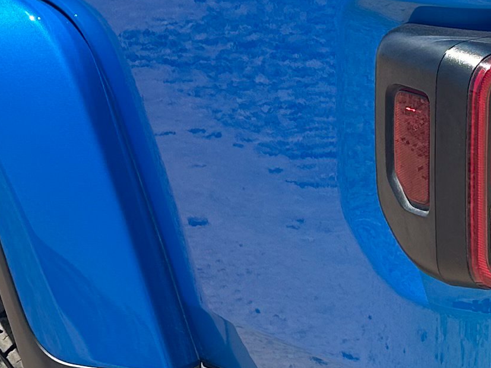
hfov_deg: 16.8
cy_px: 139
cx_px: 278
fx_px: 1659
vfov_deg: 12.6
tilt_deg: -12.9
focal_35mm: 117
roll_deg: +0.5
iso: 80
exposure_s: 1/3597
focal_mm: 6.86
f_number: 1.78
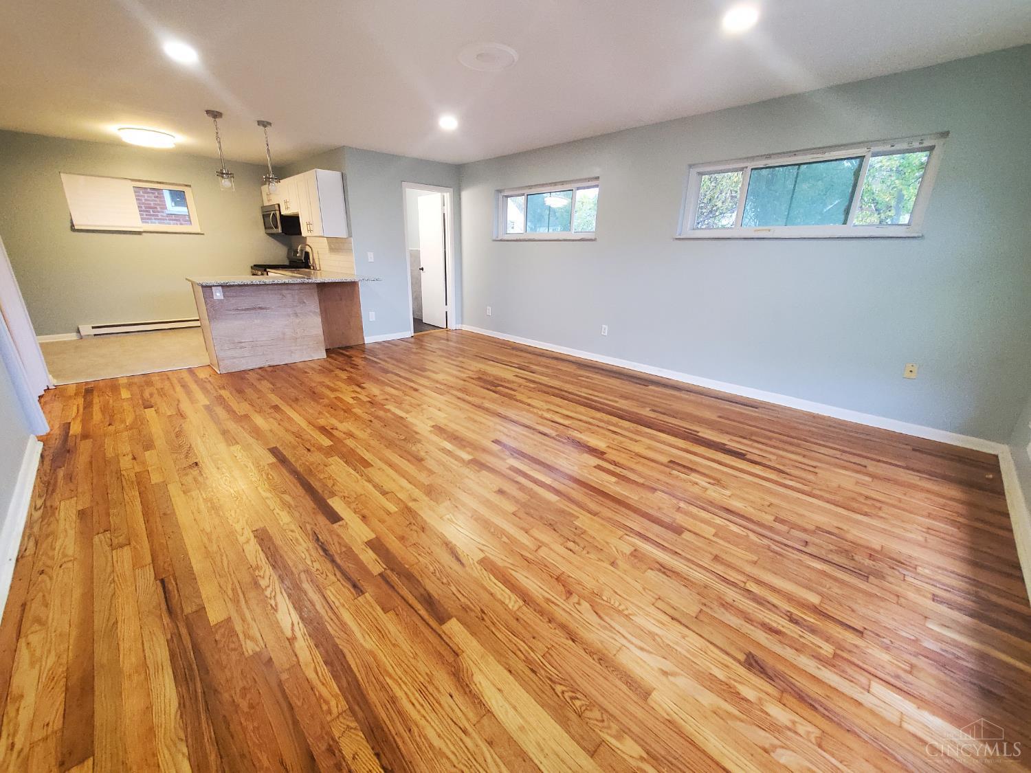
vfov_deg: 89.9
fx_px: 387
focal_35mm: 13
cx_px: 516
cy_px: 386
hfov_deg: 106.2
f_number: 2.2
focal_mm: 1.8
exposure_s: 1/59
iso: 500
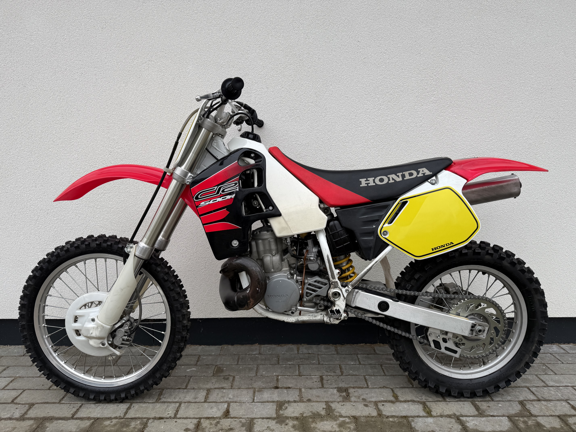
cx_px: 288
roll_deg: +0.0
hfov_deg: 71.6
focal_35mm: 24
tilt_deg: -7.3
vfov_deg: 56.8
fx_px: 399
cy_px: 216
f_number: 1.78
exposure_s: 1/715
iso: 80
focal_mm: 6.76
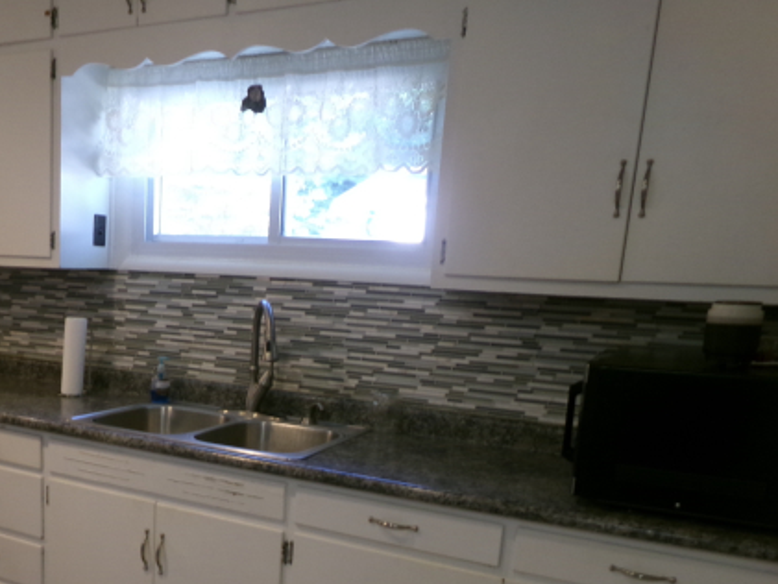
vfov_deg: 36.7
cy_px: 449
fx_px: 854
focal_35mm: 38
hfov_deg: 47.5
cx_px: 217
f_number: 3.7
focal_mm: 4.3
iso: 200
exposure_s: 1/20
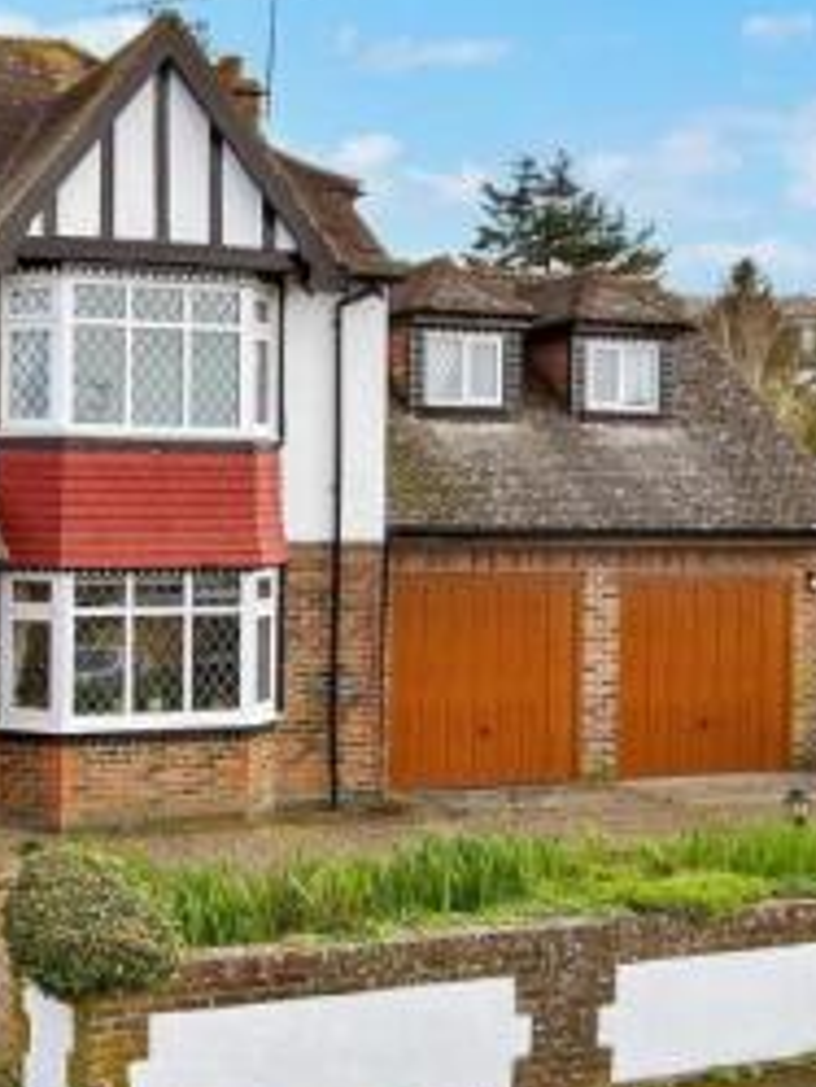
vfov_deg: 39.5
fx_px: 1507
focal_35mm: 48
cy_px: 640
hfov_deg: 29.3
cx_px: 111
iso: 200
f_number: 8
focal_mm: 13
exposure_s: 1/400
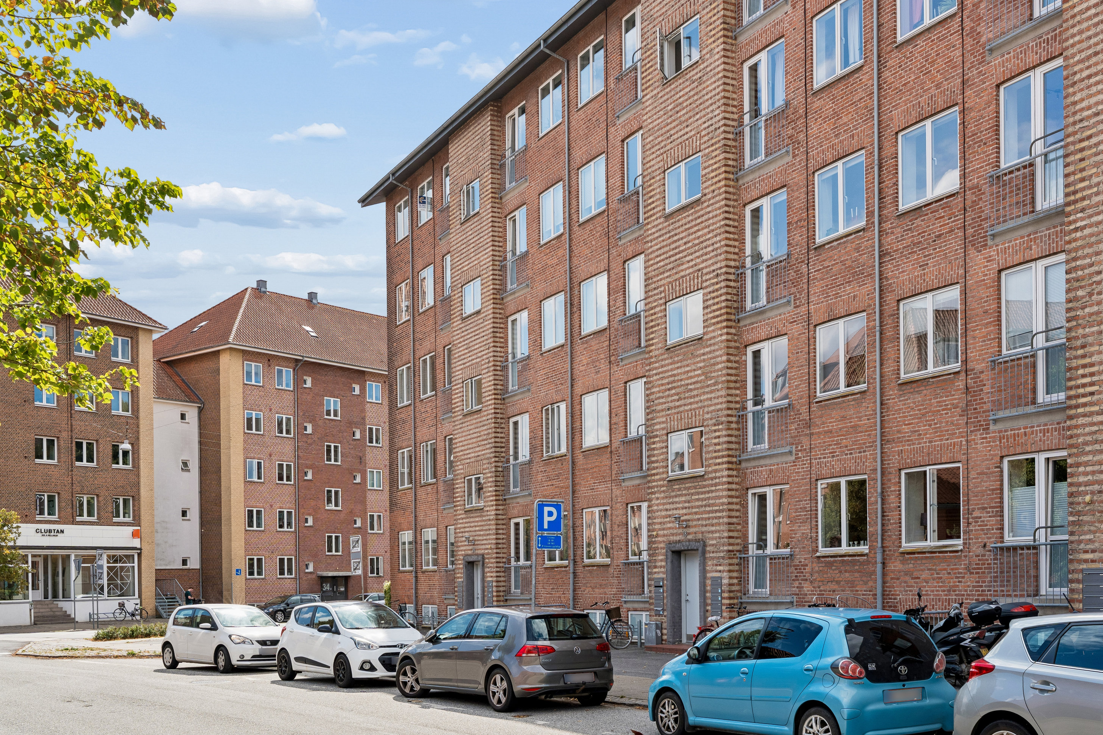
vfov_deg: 36.9
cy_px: 362
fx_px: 1103
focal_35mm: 36
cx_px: 562
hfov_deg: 53.1
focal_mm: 35
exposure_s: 1/400
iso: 320
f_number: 10
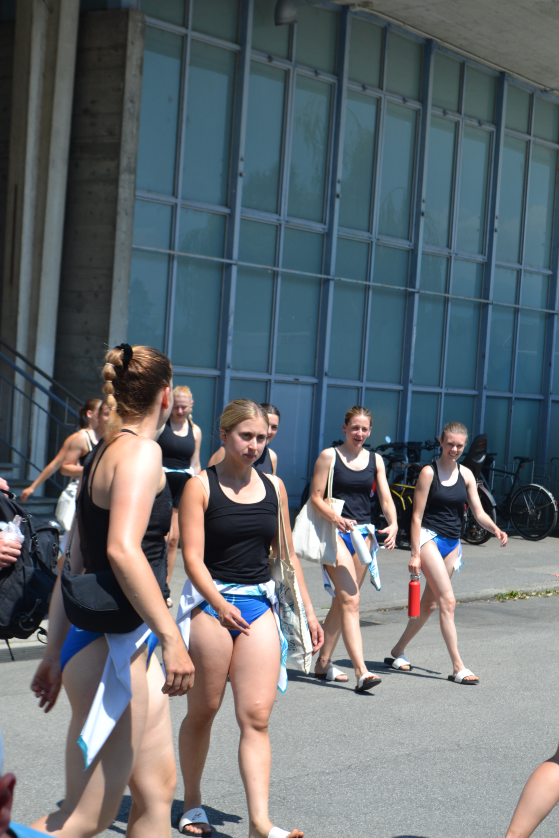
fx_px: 1677
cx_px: 280
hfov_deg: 18.9
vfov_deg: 28.1
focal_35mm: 72
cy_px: 419
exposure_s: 1/200
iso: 100
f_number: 7.1
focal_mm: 48
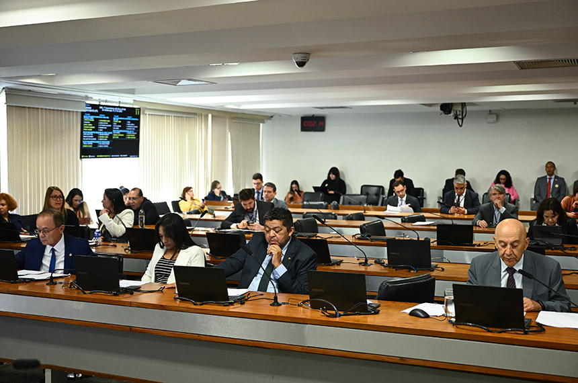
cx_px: 289
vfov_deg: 33.3
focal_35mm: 40
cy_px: 192
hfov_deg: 48.5
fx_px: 641
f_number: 2.8
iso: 800
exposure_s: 1/100
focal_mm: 40
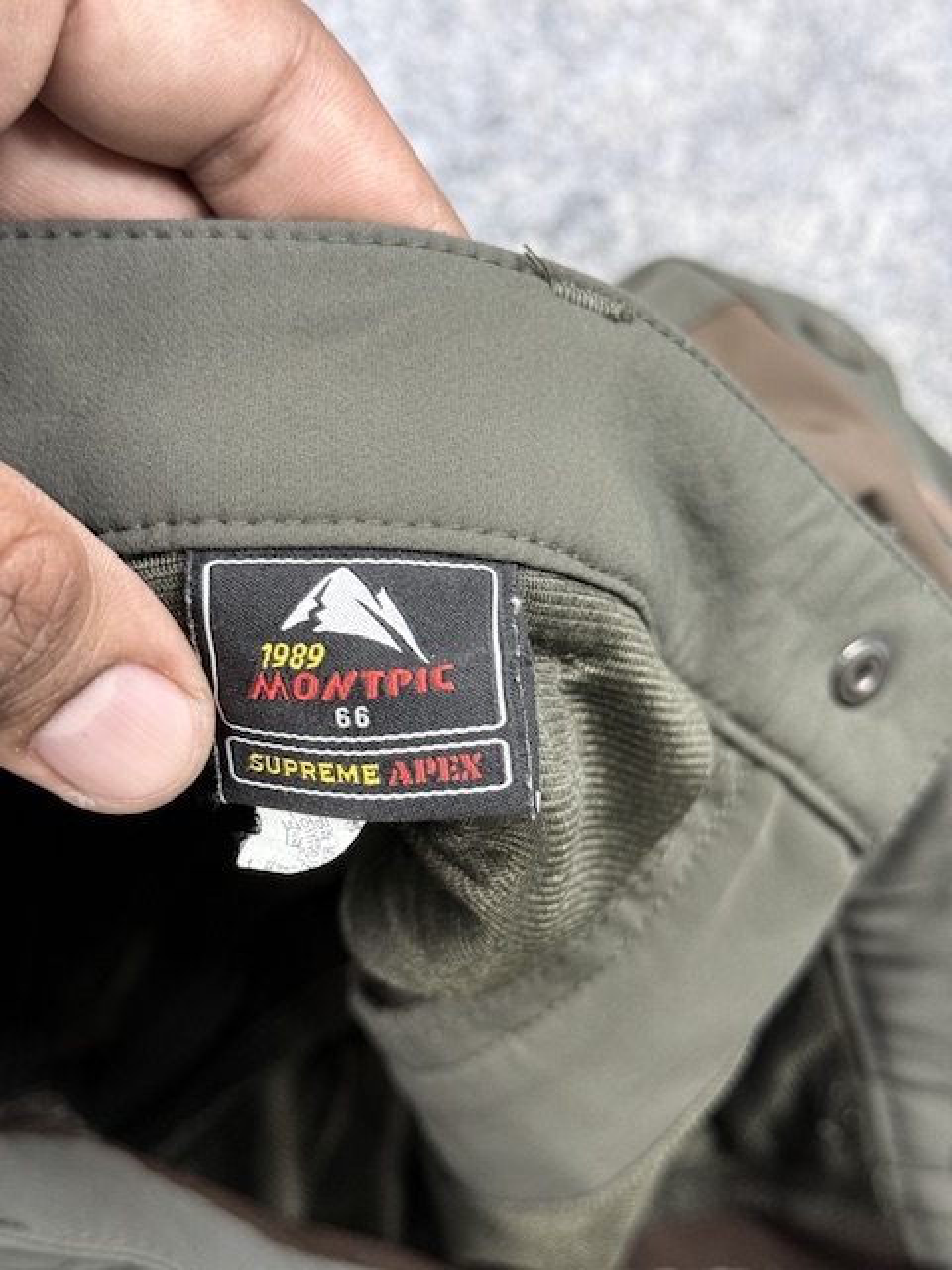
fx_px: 1760
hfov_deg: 30.3
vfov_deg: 39.7
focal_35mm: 48
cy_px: 635
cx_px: 476
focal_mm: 6.76
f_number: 1.78
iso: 64
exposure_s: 1/50
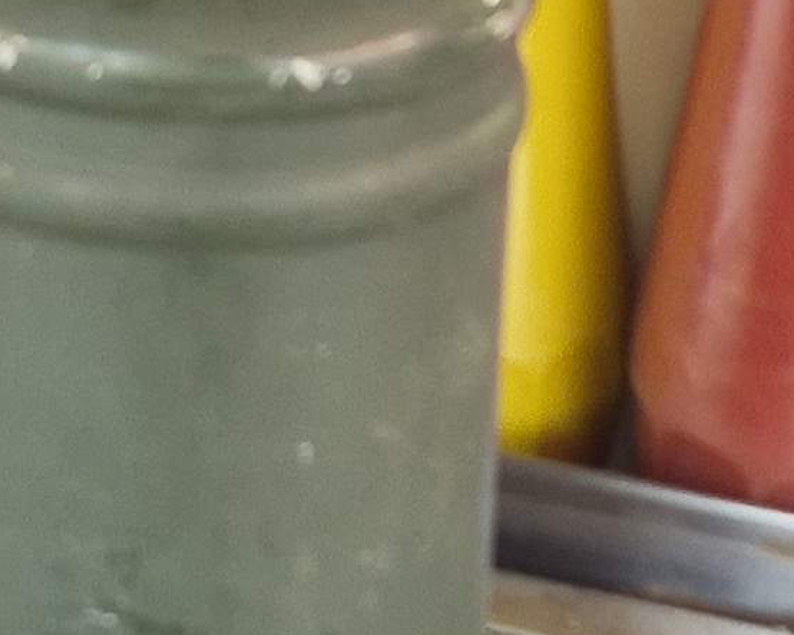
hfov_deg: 11.7
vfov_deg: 9.0
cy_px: -593
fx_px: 3806
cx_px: -139
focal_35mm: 162
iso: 100
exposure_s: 1/100
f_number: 1.8
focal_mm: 5.4
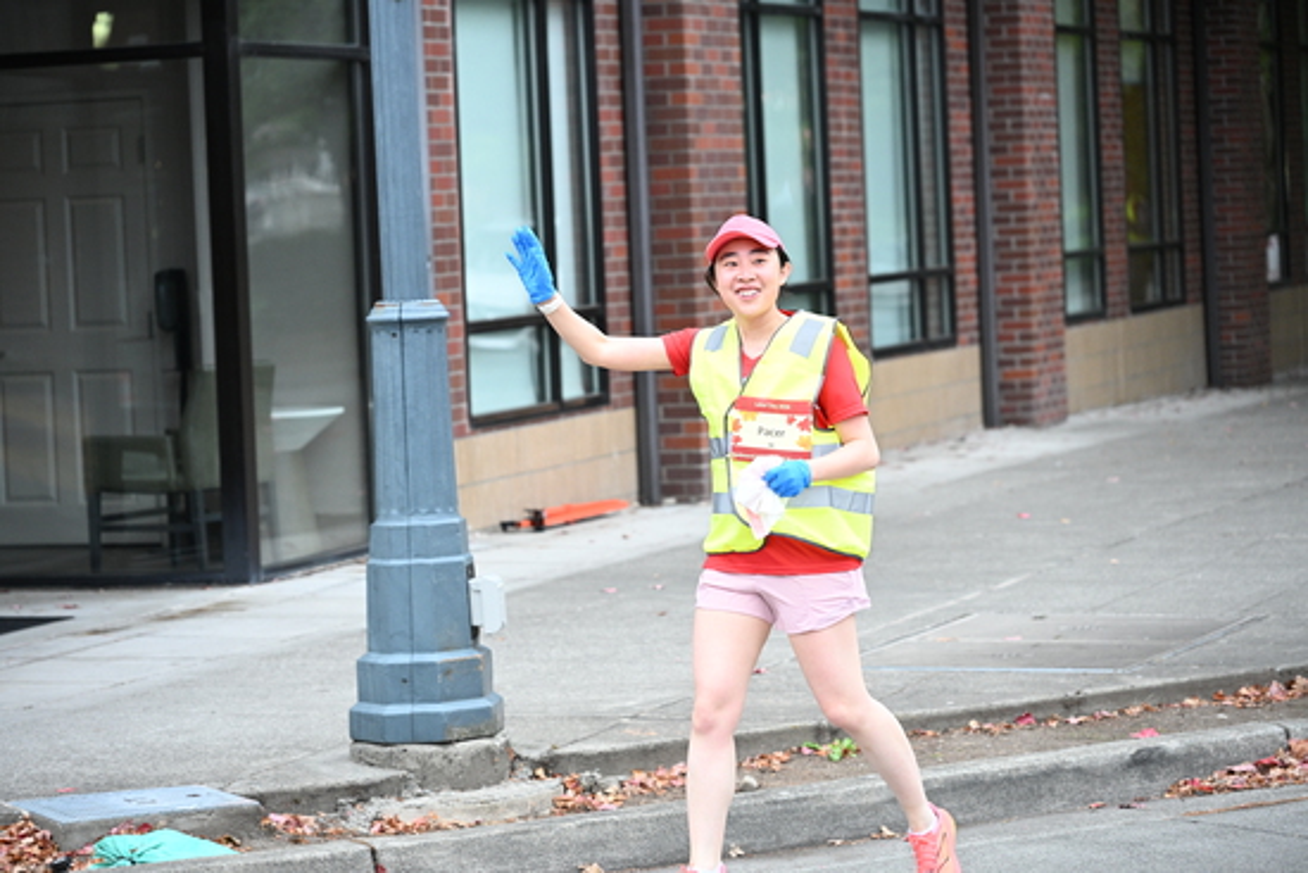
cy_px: 436
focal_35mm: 110
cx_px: 654
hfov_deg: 18.6
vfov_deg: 12.5
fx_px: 3997
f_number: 4
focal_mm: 110
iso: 1600
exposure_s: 1/400
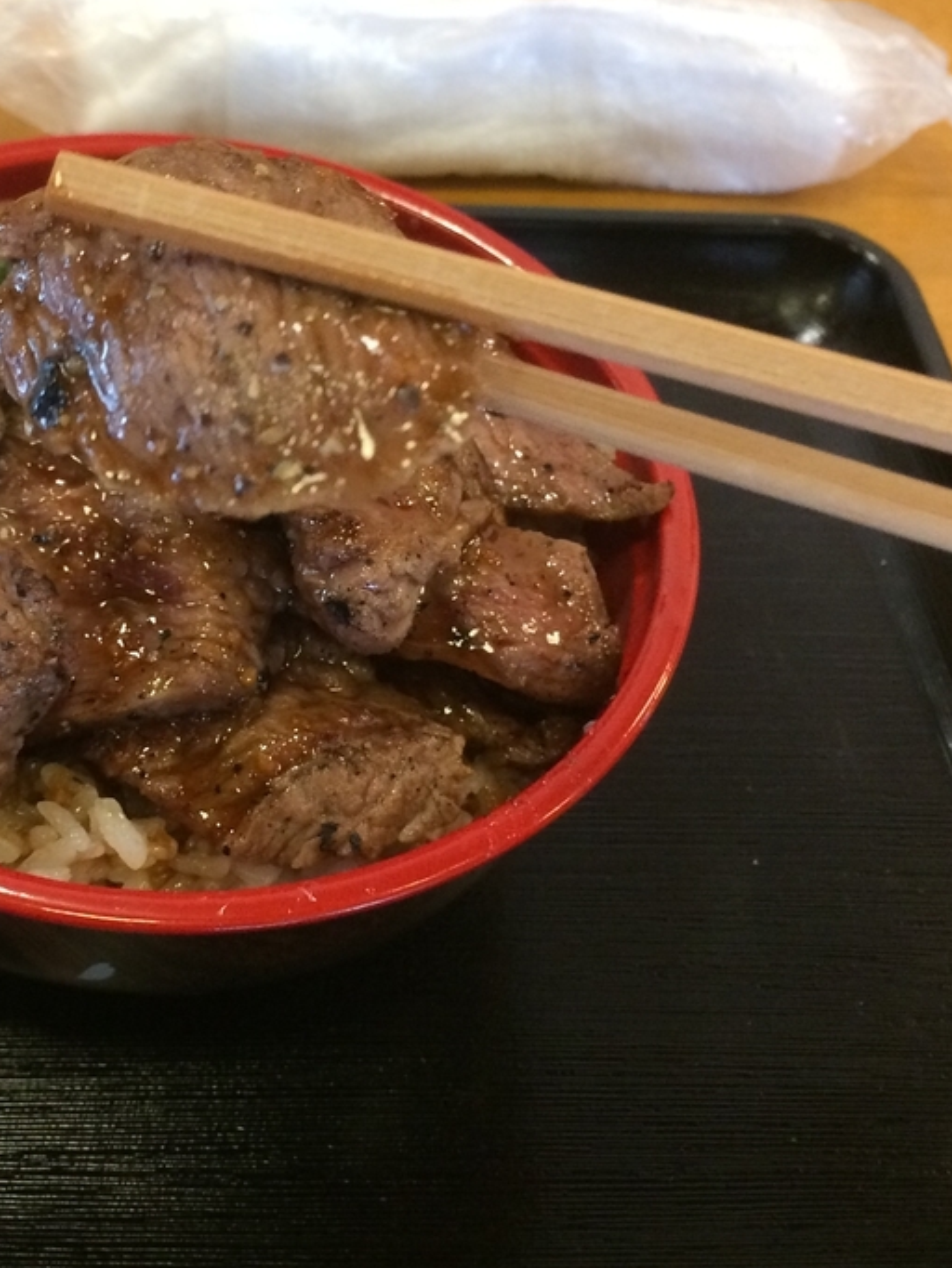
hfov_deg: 28.0
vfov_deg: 37.3
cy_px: 504
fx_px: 1869
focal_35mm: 51
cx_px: 199
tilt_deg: -47.9
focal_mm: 4.15
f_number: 2.2
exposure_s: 1/30
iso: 250
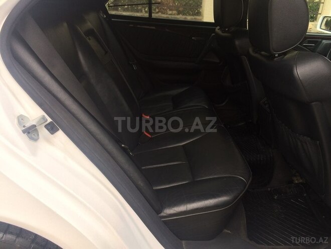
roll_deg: -2.9
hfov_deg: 61.7
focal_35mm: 29
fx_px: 277
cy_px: 124
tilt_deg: -24.4
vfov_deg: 48.2
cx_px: 166
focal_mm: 4.15
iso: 50
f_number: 2.2
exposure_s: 1/100
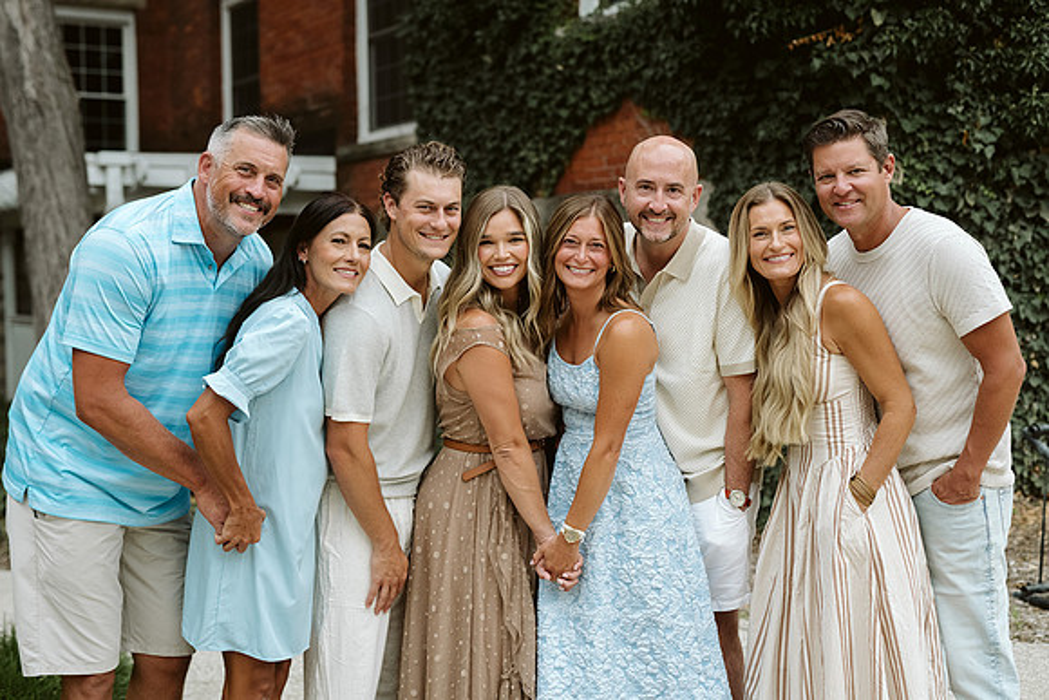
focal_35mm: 52
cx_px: 534
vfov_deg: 25.9
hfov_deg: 38.0
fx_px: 1524
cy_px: 349
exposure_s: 1/400
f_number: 2.8
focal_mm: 50
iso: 1250
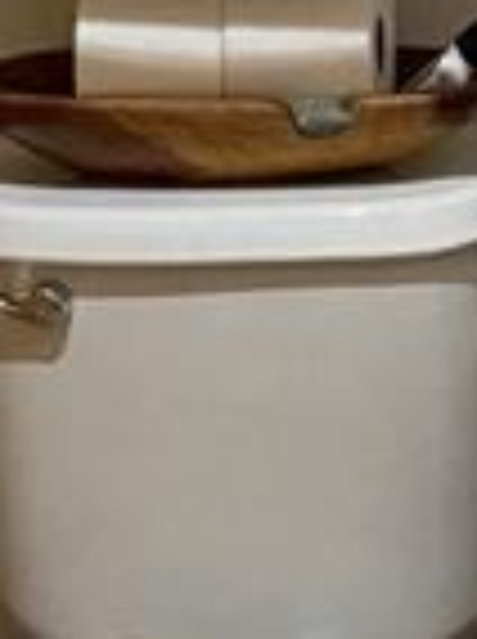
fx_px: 2598
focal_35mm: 141
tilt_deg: -3.5
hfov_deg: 10.5
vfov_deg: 12.7
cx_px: 360
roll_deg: +2.2
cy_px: -513
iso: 200
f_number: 1.6
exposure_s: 1/60
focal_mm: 5.1
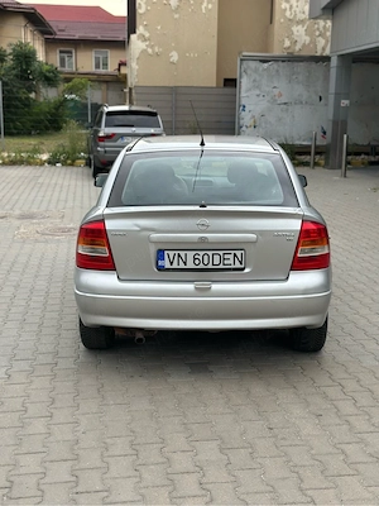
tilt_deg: -11.1
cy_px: 253
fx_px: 701
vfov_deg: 39.7
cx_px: 190
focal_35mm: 48
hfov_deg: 30.3
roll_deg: -1.1
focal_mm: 6.86
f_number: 1.78
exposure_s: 1/412
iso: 80
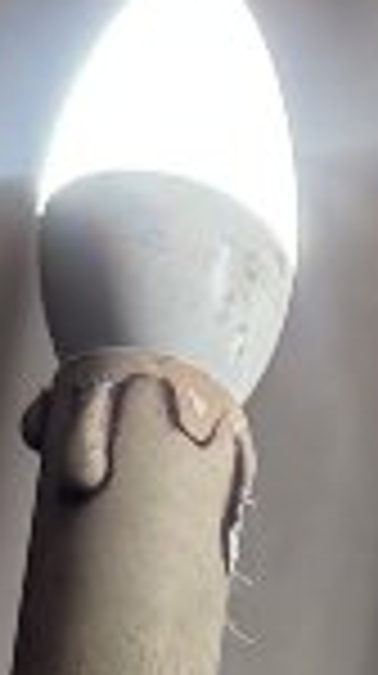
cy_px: 1742
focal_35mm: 209
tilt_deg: +20.8
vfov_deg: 9.1
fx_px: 3737
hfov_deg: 5.0
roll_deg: -0.6
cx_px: 1678
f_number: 1.78
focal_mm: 6.76
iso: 64
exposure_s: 1/121
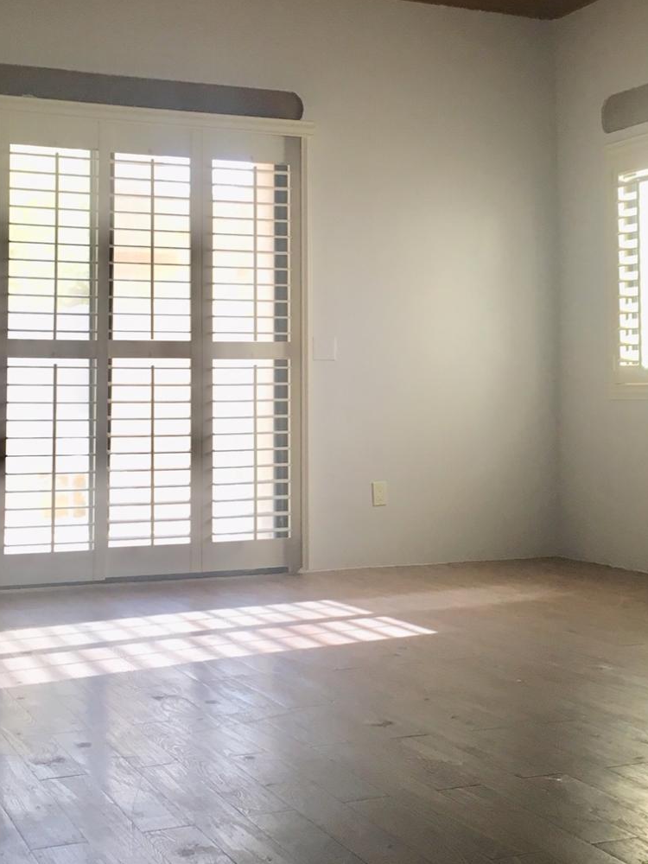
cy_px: 347
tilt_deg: +1.1
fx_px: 1448
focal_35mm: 58
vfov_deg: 33.1
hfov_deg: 25.1
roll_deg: +1.1
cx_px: 450
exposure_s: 1/30
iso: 50
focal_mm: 4.15
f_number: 2.2
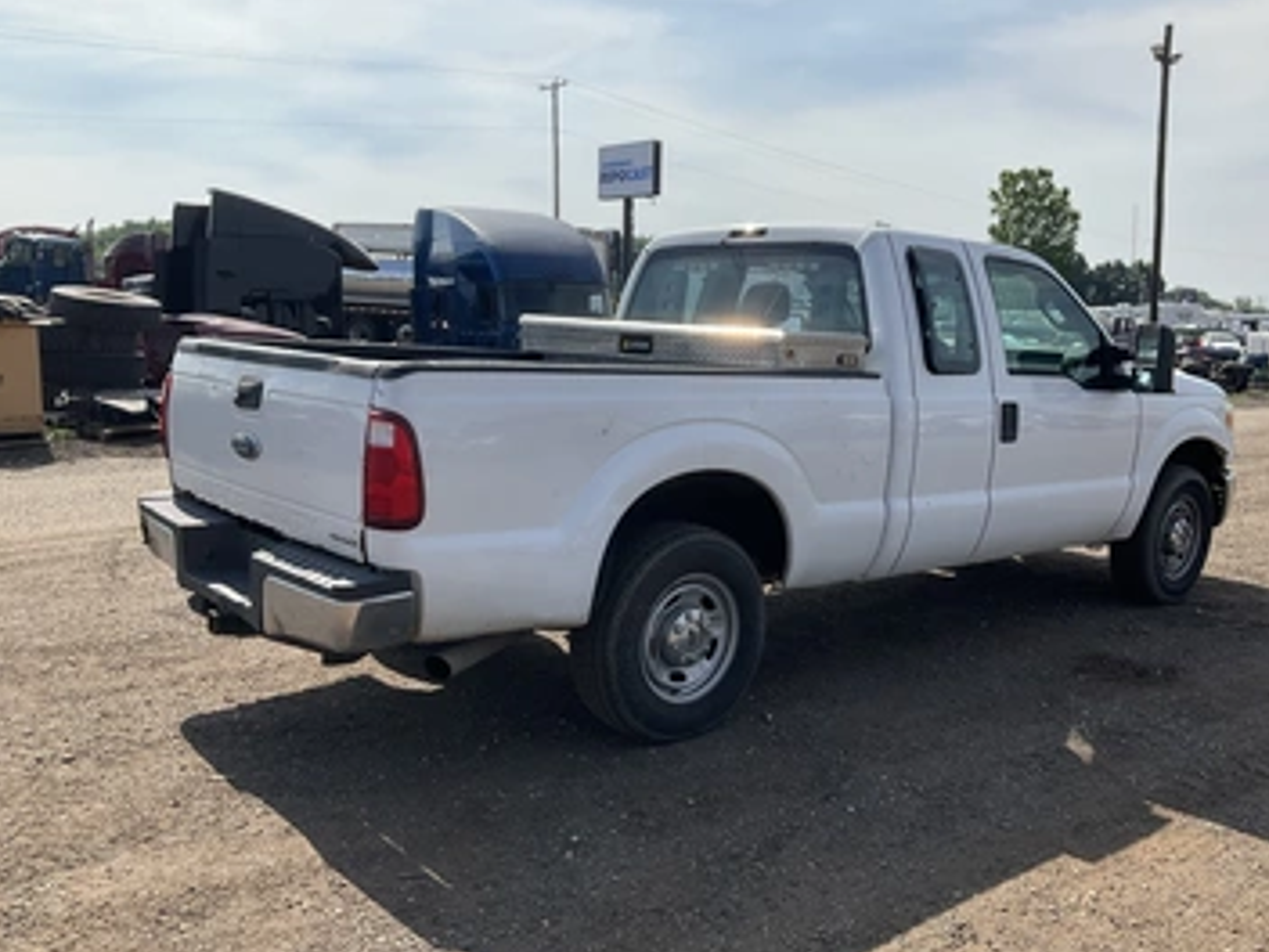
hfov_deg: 55.2
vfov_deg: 42.9
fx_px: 1210
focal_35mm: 33
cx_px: 707
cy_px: 476
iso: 25
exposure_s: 1/2538
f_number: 1.8
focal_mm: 3
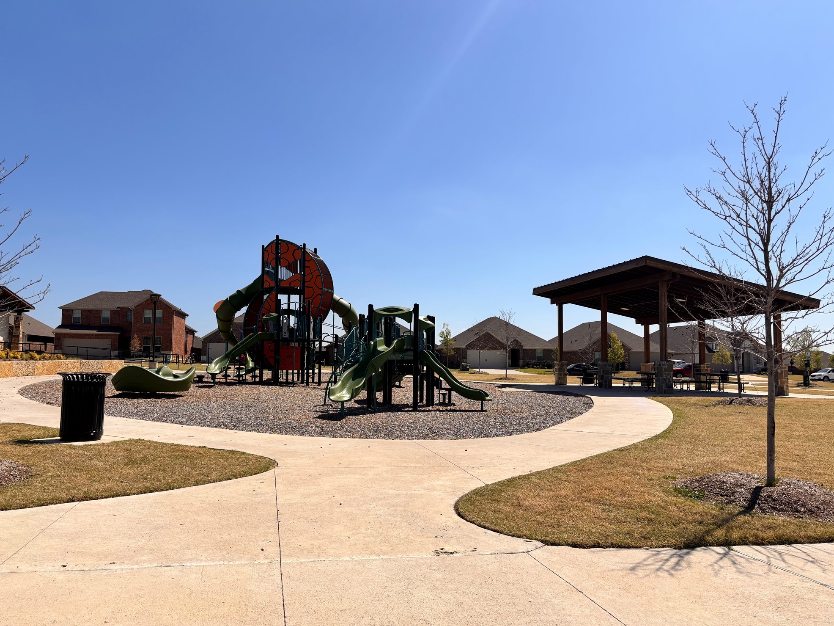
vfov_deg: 51.4
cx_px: 403
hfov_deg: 65.3
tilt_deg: +4.6
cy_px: 317
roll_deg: -0.6
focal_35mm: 27
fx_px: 651
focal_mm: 5.96
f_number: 1.6
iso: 50
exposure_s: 1/6711
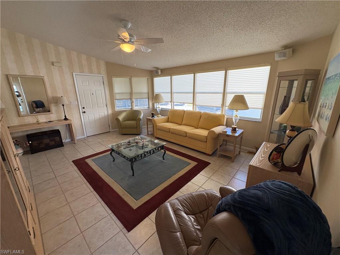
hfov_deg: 102.1
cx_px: 170
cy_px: 128
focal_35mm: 14
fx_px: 138
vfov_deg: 85.7
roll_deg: +1.1
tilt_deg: -17.8
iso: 125
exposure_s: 1/120
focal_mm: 2.22
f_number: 2.2
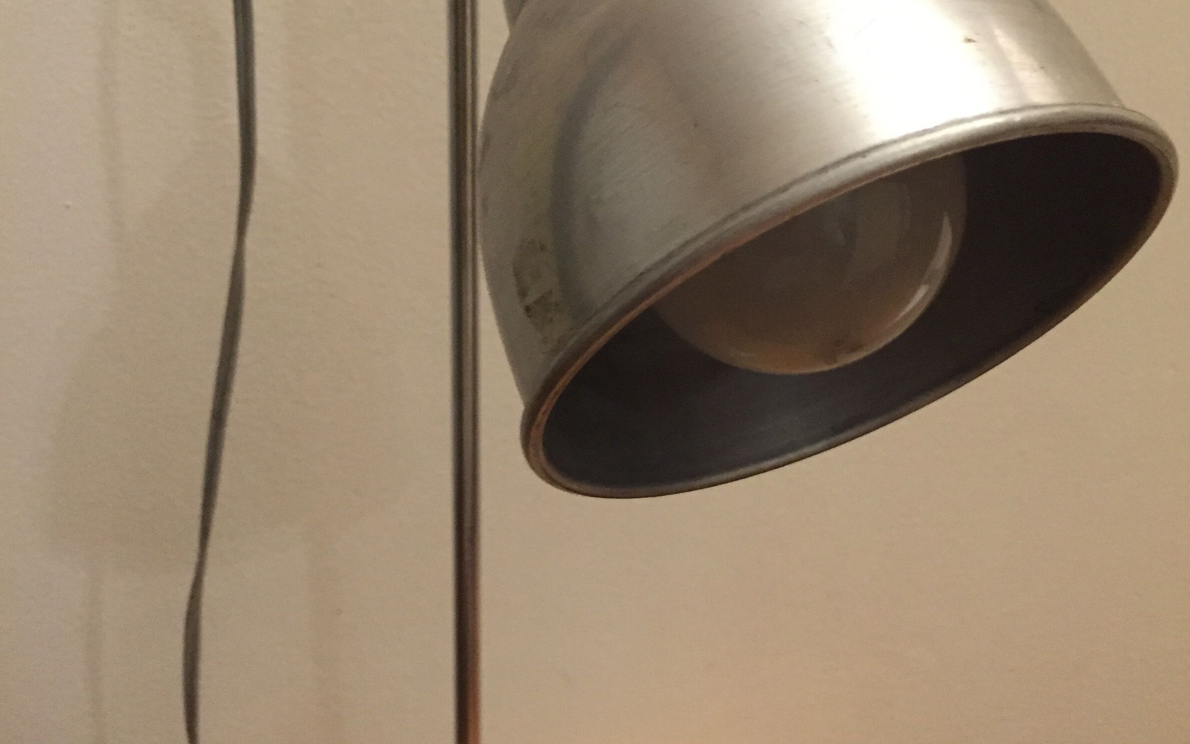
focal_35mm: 42
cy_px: 386
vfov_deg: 30.5
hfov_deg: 47.2
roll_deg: -0.6
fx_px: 1362
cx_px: 599
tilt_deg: -17.5
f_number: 2.2
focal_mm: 4.15
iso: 320
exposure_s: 1/17
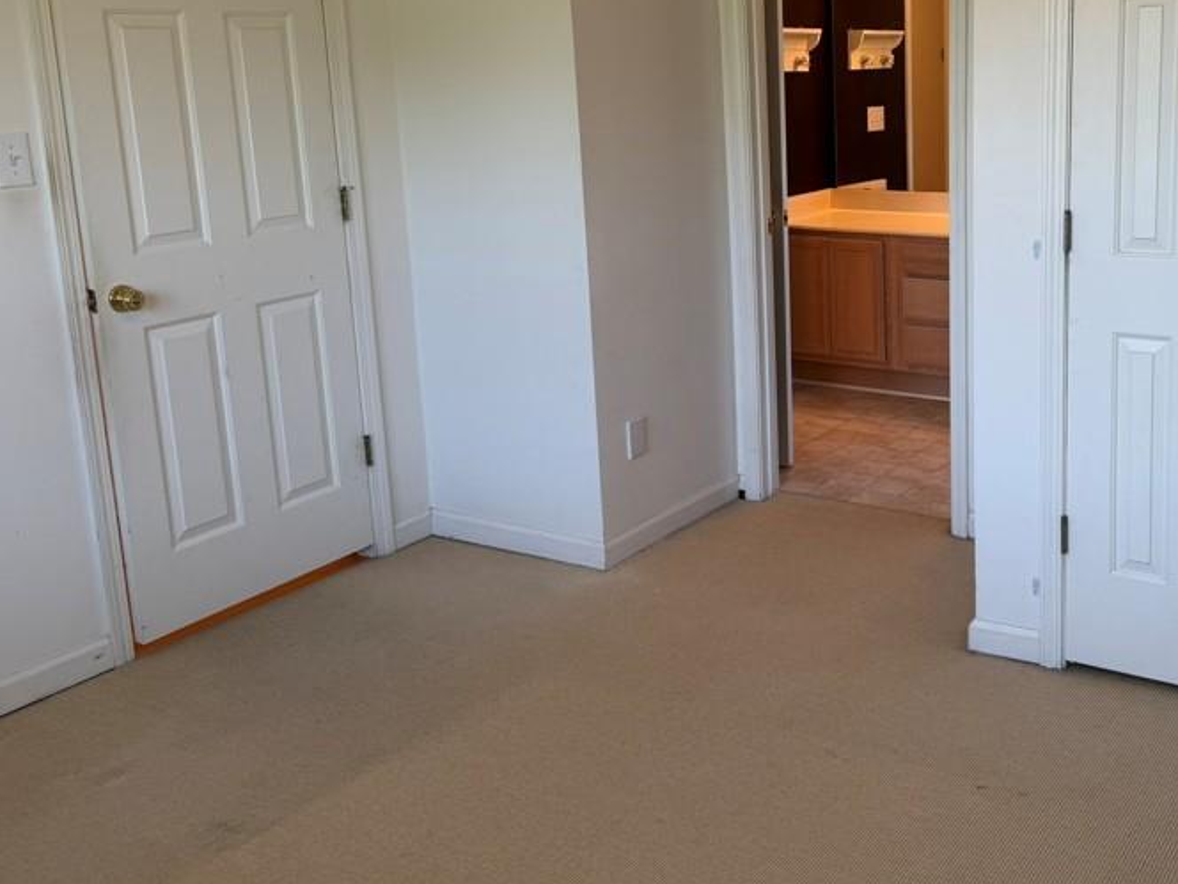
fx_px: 1259
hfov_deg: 48.3
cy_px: 304
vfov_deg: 38.3
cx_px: 880
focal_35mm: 37
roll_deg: +1.4
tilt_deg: -10.7
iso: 80
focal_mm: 6.76
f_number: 1.78
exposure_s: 1/120
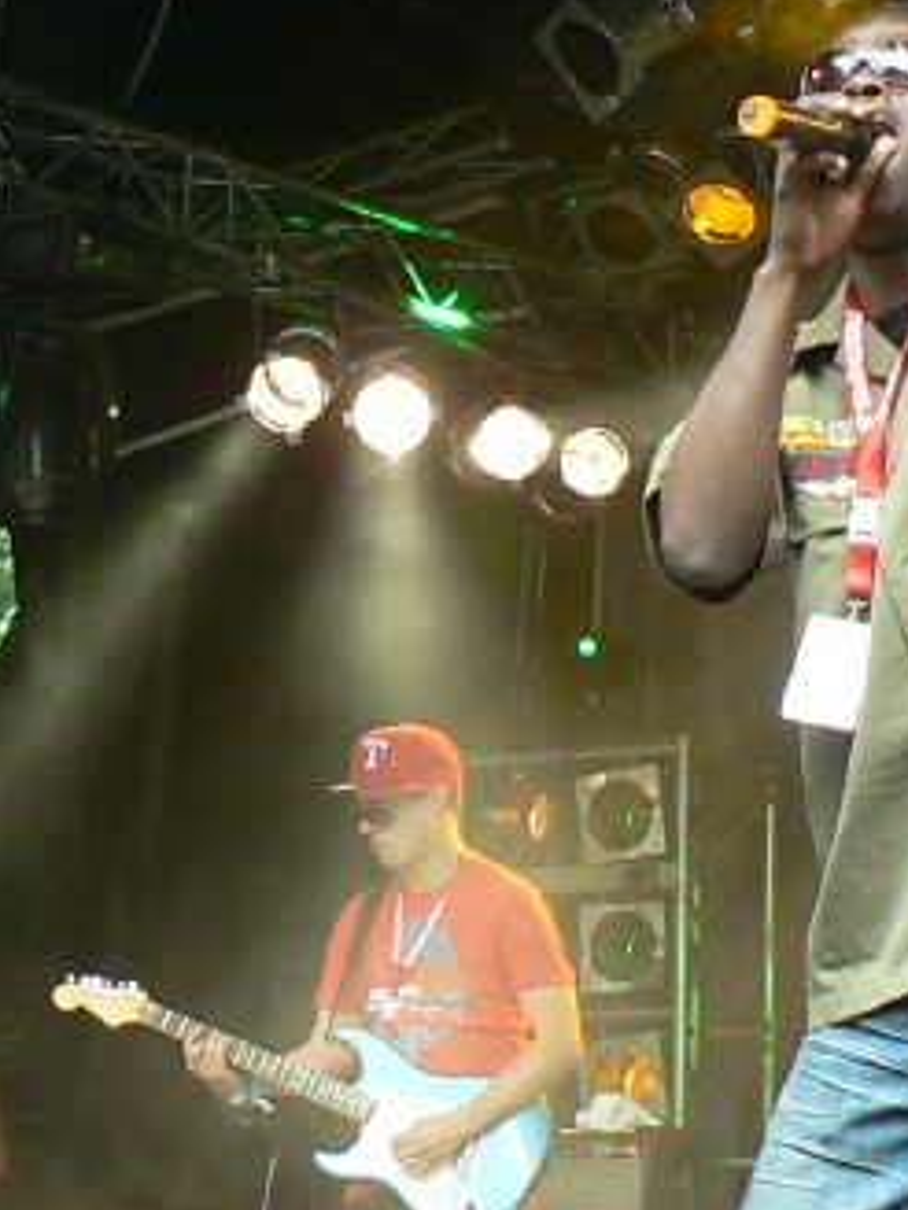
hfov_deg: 22.8
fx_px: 2238
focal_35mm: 64
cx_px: 639
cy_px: 553
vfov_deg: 30.3
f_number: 2.8
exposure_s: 1/50
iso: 64
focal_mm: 6
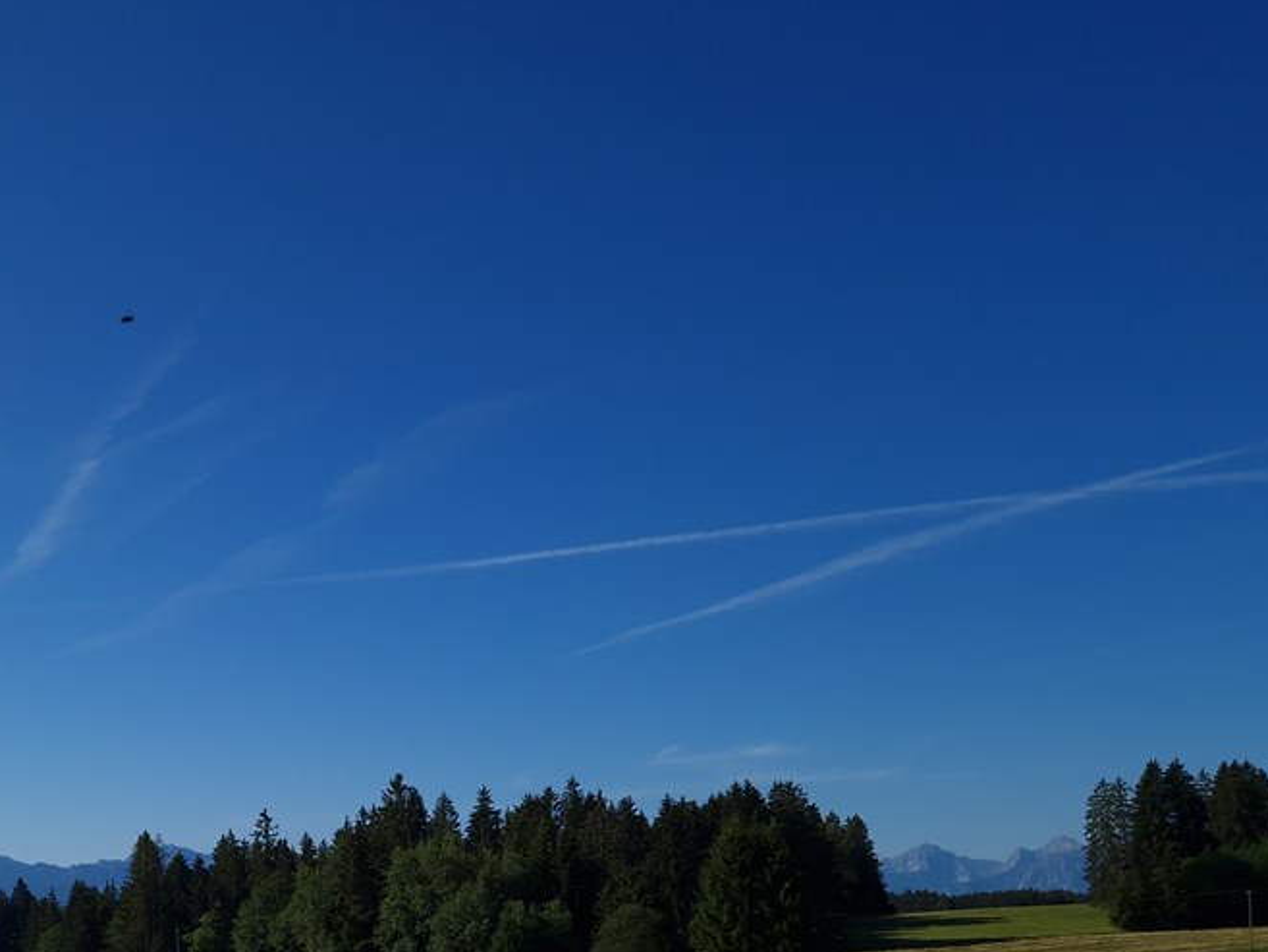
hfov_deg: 42.7
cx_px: 245
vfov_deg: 32.8
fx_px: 1539
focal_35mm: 42
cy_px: 832
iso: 50
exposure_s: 1/3759
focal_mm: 5.4
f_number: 1.8
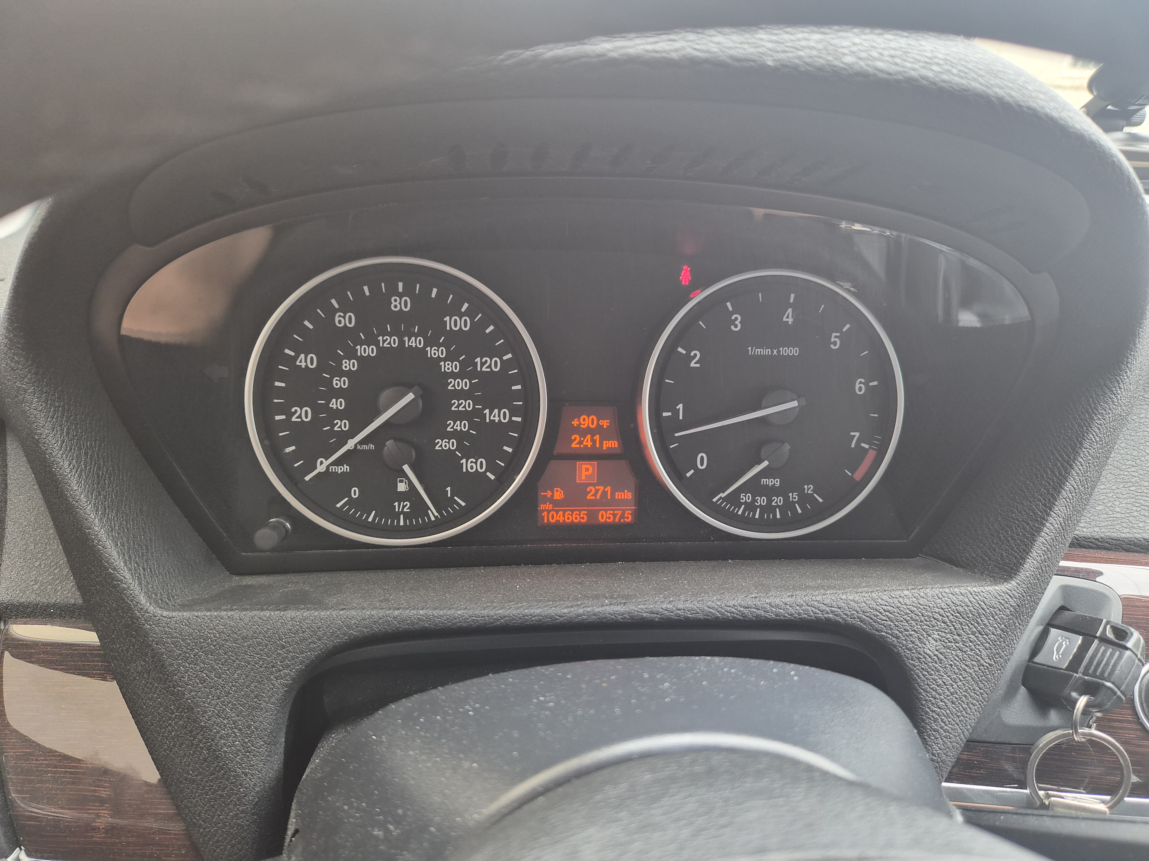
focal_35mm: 23
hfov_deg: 73.9
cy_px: 430
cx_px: 574
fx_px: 763
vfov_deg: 58.9
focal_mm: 5.4
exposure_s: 1/180
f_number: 1.8
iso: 200
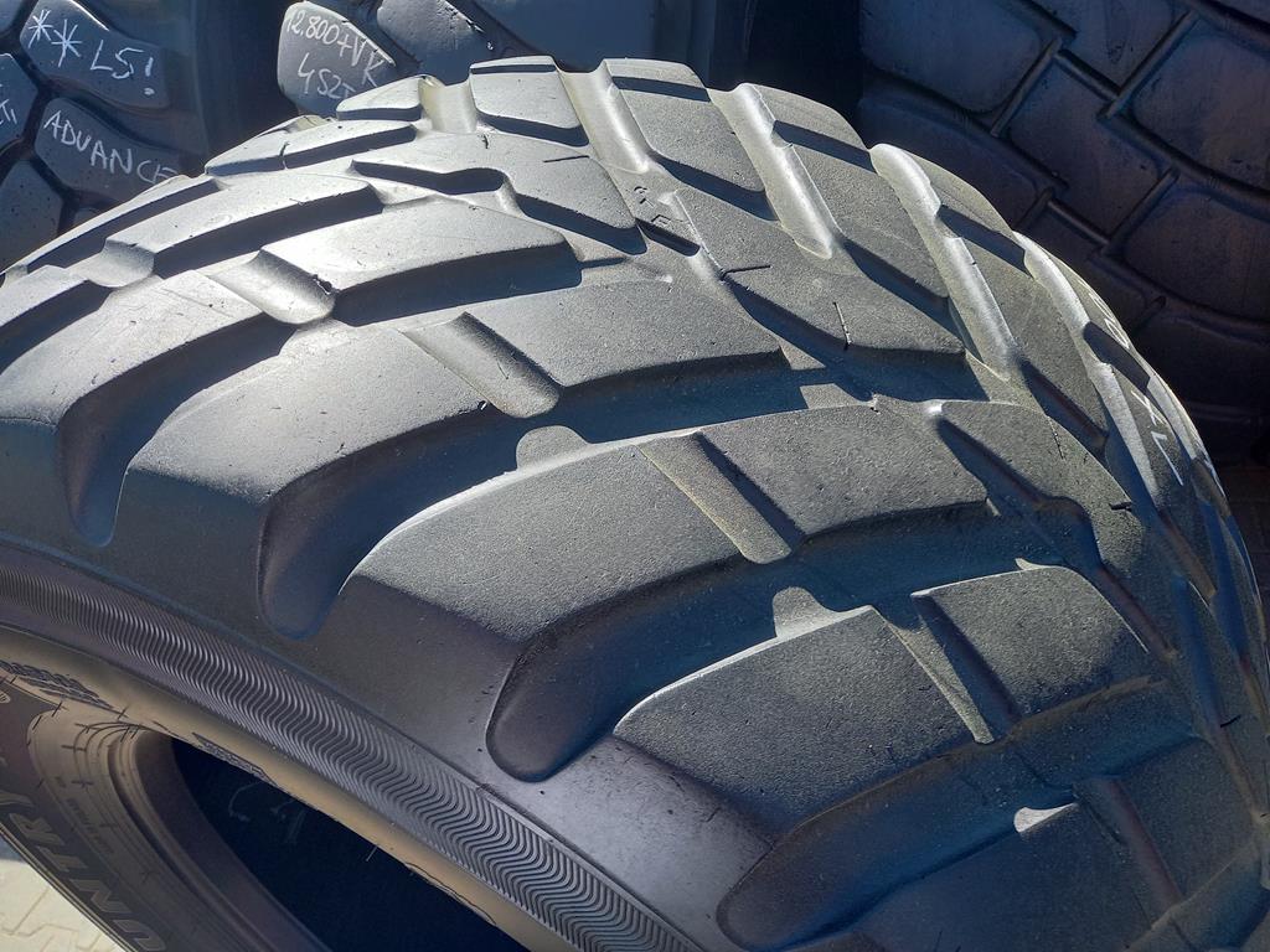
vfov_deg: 54.9
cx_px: 635
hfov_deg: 69.4
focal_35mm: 25
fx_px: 917
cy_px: 476
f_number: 1.8
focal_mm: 4.65
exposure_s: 1/253
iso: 50
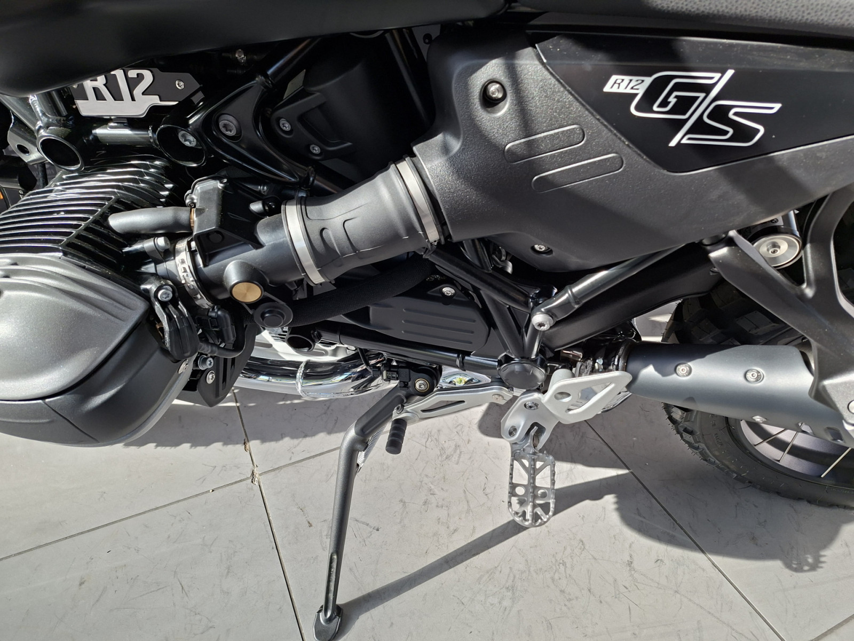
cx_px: 427
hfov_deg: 73.9
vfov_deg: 58.9
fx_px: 567
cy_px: 320
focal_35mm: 23
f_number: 1.8
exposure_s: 1/129
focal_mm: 5.54
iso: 40
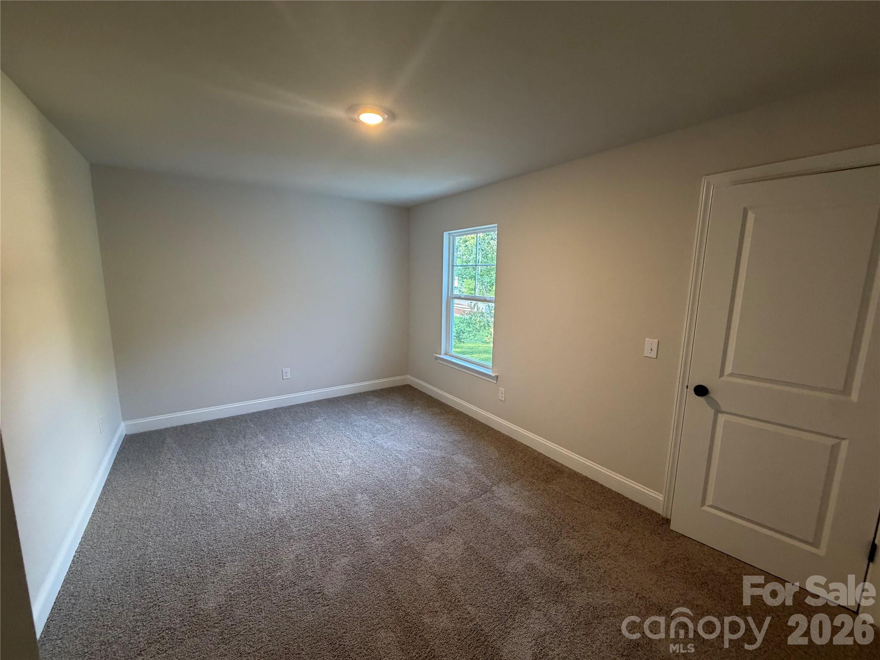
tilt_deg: -9.9
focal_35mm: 14
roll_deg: -0.9
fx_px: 356
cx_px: 440
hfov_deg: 102.1
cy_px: 330
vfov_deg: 85.7
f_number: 2.2
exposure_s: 1/60
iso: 320
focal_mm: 2.22
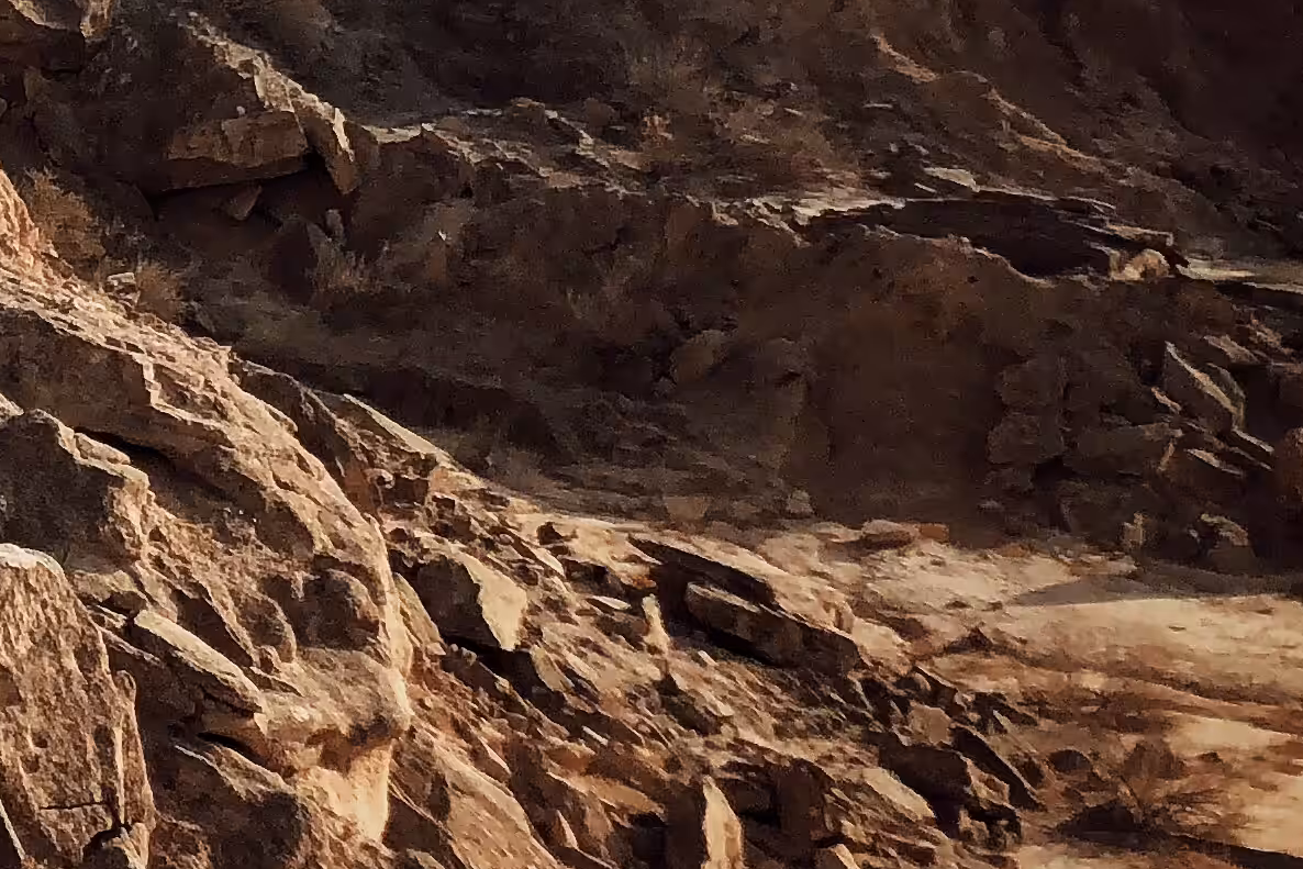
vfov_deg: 13.1
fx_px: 3583
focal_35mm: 99
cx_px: -826
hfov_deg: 17.7
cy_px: -401
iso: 25
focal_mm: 3.99
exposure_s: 1/2825
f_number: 1.8
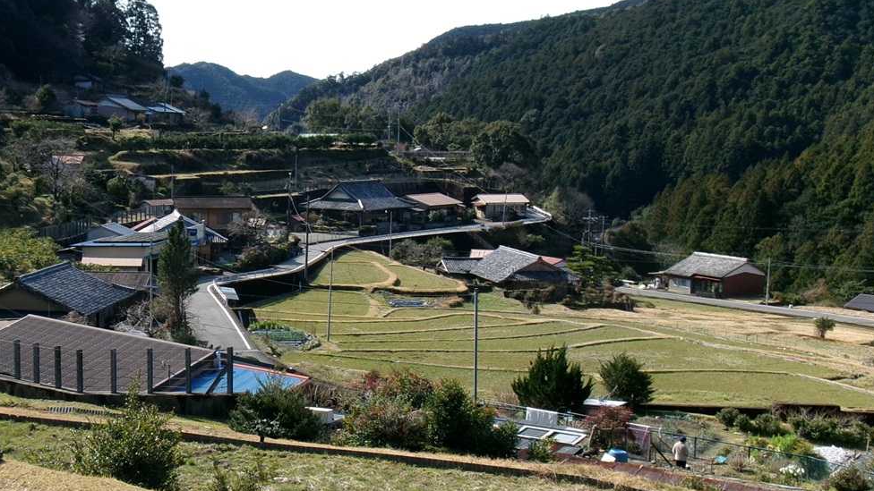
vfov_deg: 23.9
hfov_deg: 39.6
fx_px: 1159
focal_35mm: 50
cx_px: 170
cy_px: 271
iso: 100
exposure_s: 1/75
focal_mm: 5.1
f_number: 10.8
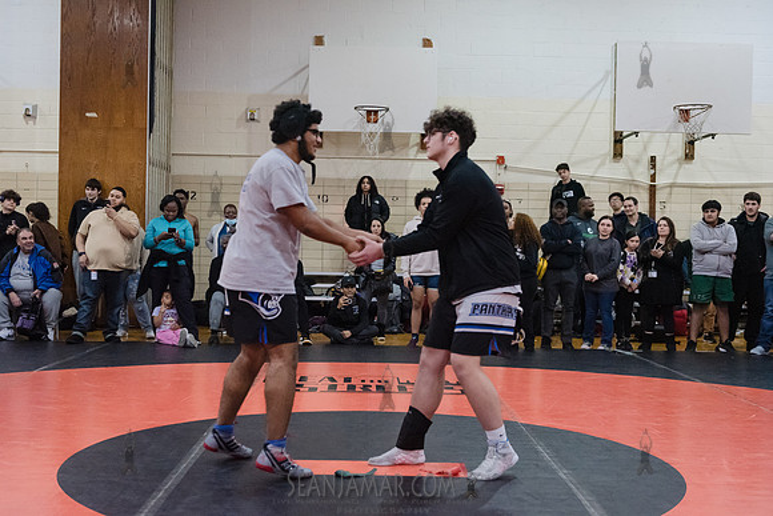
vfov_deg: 28.1
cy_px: 258
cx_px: 386
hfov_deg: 41.1
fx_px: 1031
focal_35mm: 48
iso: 8000
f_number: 3.2
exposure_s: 1/200
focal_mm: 48
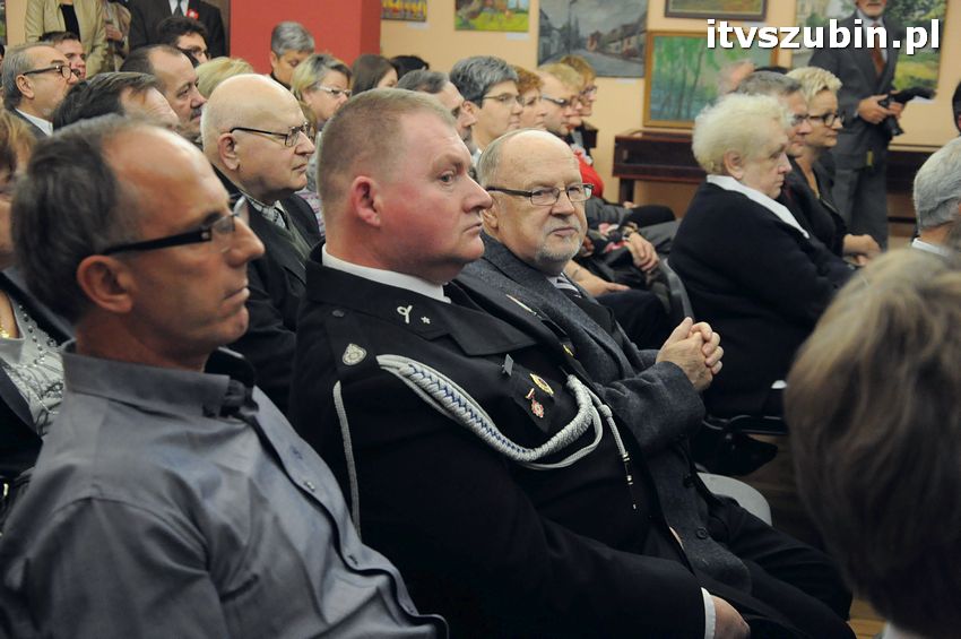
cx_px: 480
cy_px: 320
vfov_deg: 21.5
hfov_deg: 31.9
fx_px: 1680
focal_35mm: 63
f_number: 4.8
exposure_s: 1/80
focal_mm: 42
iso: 2500
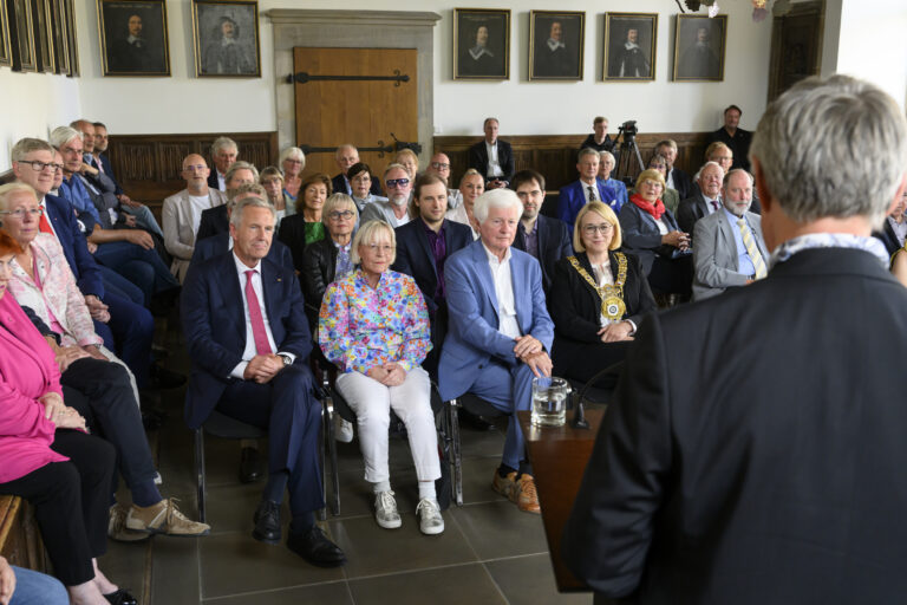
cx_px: 454
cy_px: 302
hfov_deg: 51.9
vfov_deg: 35.9
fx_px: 932
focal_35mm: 37
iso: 2500
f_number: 5
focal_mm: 37
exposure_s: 1/100
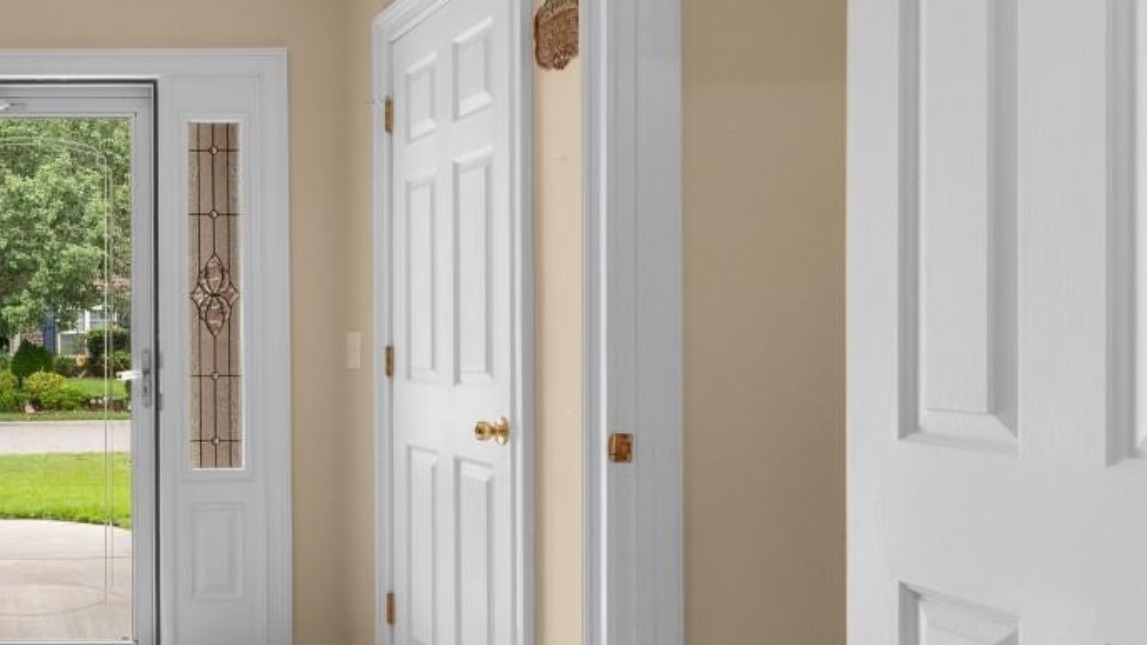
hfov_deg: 45.1
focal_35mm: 37
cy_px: 333
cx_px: -17
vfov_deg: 32.0
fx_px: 1125
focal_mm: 10
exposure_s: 1/8
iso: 100
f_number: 4.5
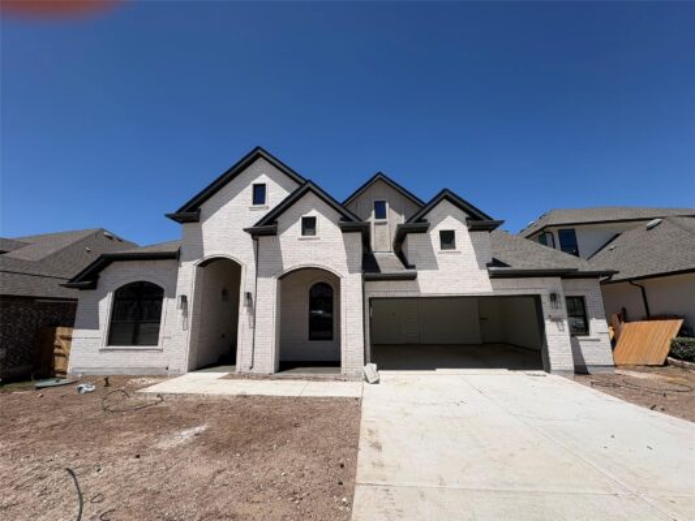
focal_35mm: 14
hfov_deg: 102.1
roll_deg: +0.3
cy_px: 260
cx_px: 348
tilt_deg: +10.8
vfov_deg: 85.7
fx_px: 281
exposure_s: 1/2770
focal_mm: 2.22
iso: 50
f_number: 2.2
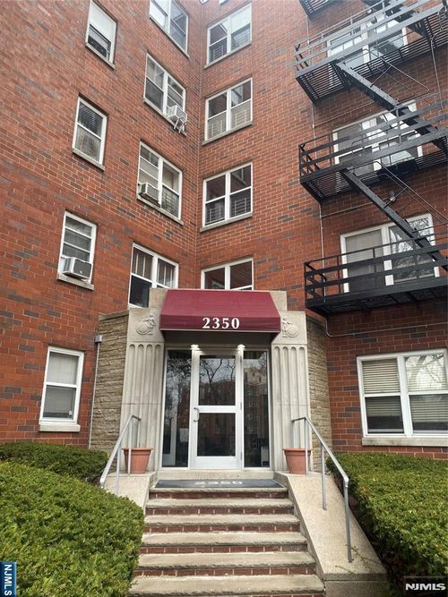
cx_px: 224
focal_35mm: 26
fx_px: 449
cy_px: 298
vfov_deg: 67.3
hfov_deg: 53.0
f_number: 1.8
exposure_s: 1/129
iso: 32
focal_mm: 4.25
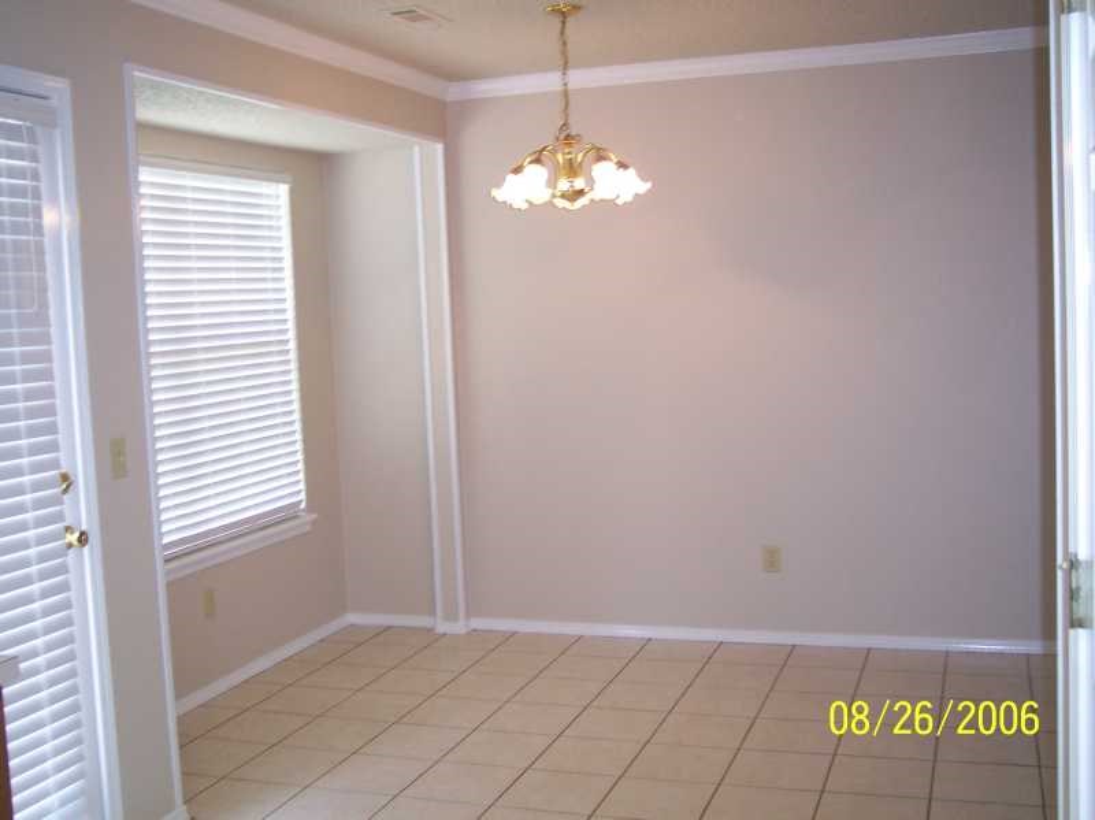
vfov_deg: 37.7
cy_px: 410
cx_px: 548
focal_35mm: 38
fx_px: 1201
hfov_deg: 49.0
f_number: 2.8
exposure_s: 1/45
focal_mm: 8
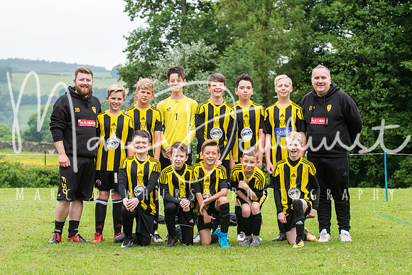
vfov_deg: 10.2
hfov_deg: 15.2
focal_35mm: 135
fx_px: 1545
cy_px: 138
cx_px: 206
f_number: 6.3
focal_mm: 90
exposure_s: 1/400
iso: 640
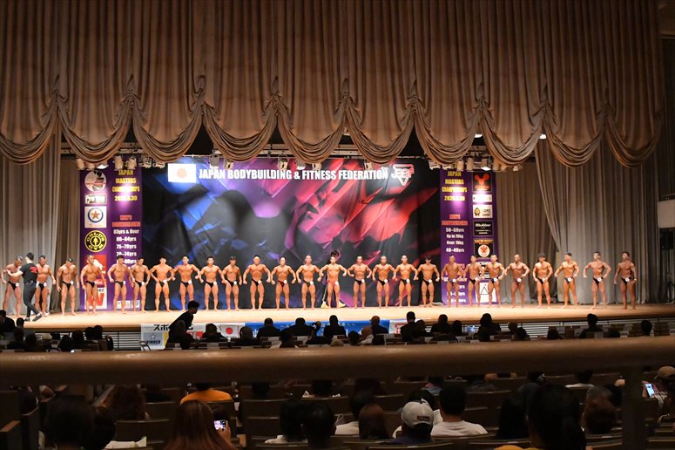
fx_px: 787
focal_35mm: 42
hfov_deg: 46.4
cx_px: 338
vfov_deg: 31.9
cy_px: 225
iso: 12800
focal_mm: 28
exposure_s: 1/400
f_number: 5.6
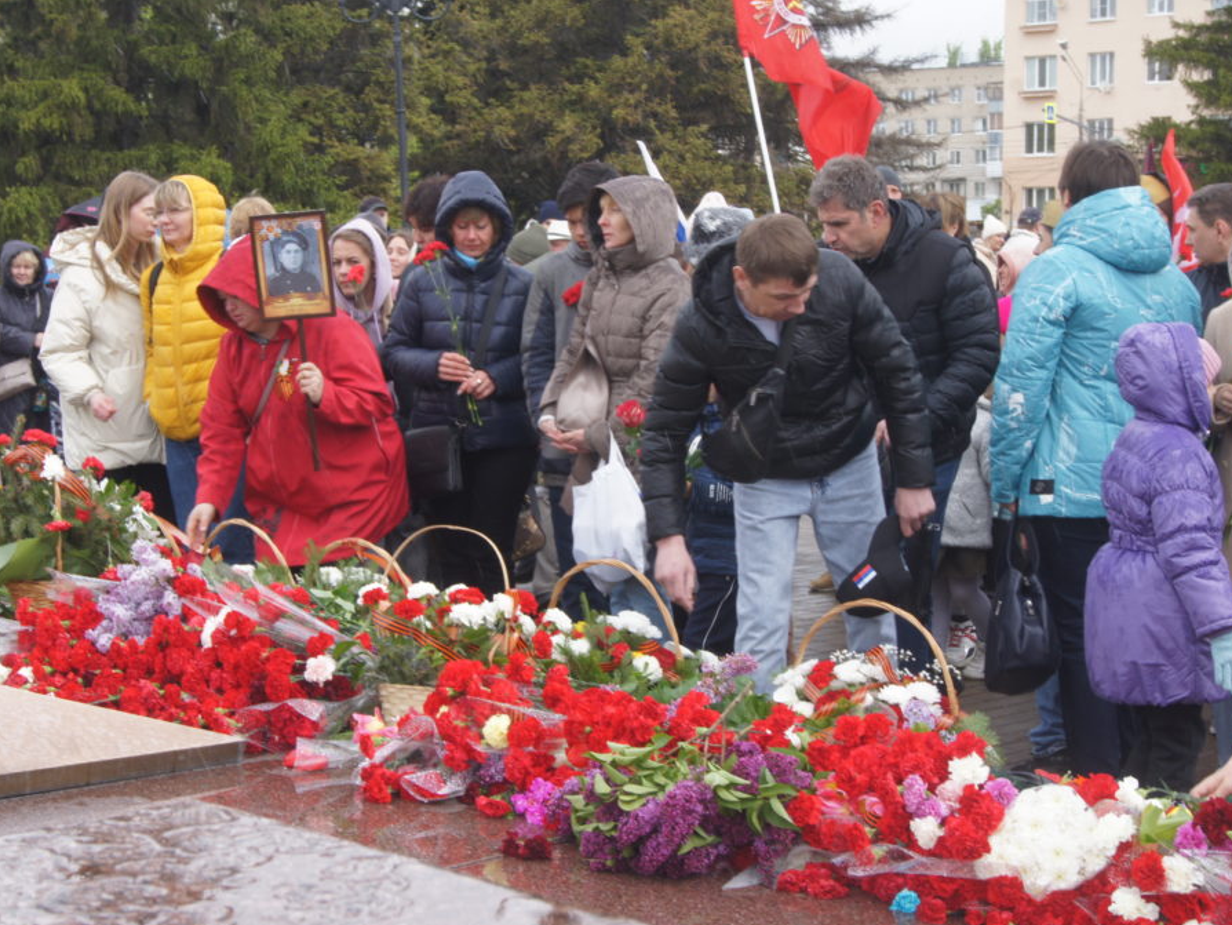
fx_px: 2350
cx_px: 546
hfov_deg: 29.4
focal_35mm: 66
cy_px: 467
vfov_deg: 22.3
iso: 200
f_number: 13
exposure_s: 1/100
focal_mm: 40
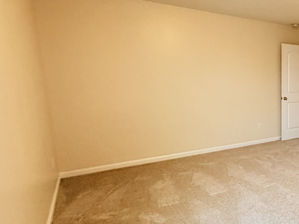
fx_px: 259
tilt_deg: -9.5
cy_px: 119
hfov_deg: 48.3
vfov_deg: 46.8
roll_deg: -0.9
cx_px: 305
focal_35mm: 30
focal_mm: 2.22
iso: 400
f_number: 2.2
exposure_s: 1/60
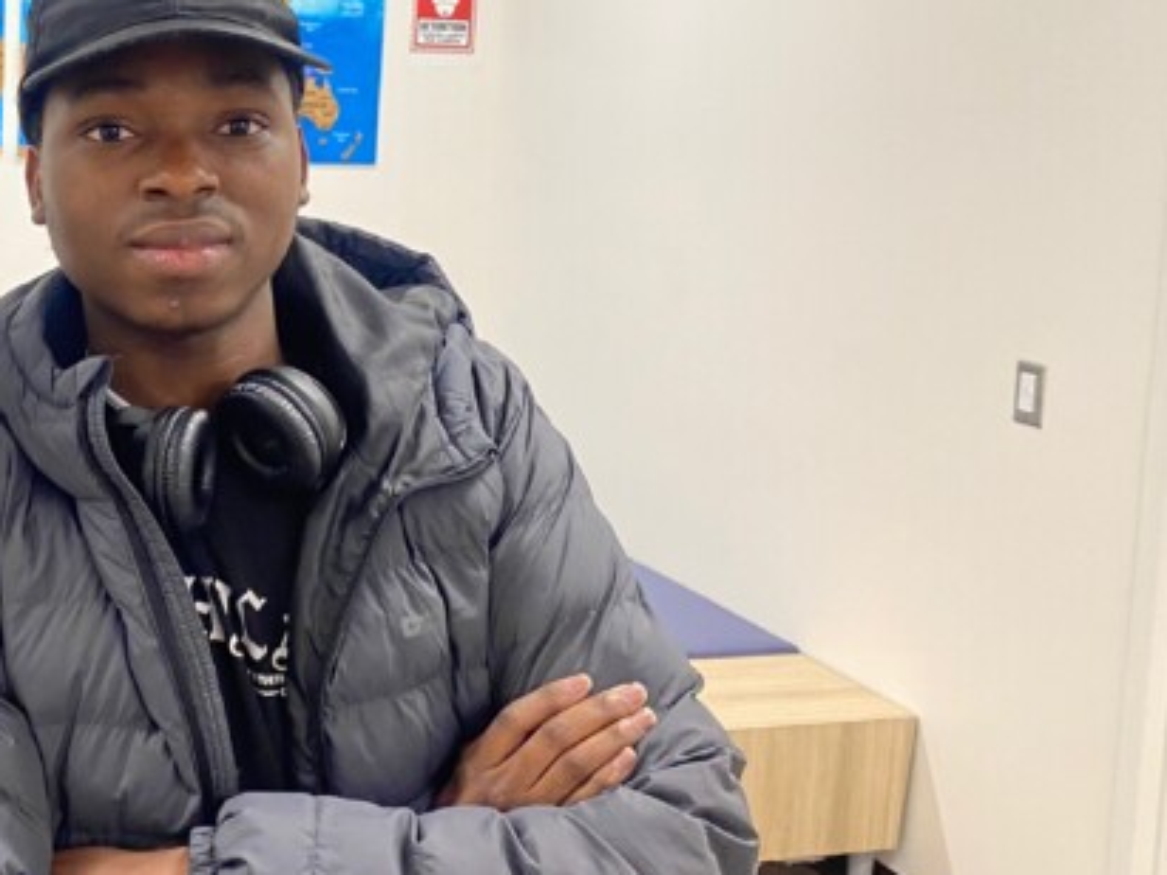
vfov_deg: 25.9
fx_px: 1887
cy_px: 259
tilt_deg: -8.3
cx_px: 118
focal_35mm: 56
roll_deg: -1.1
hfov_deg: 32.6
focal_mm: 4.25
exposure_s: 1/60
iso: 80
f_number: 1.8
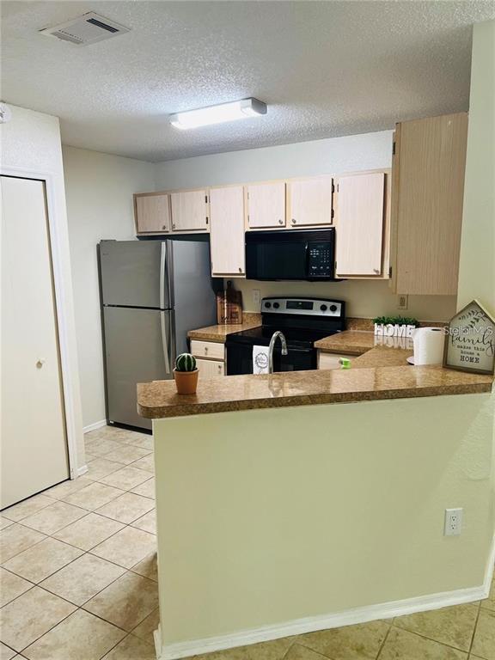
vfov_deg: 67.3
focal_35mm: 26
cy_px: 330
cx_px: 248
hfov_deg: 53.1
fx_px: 496
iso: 80
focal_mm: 5.7
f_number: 1.5
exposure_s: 1/60
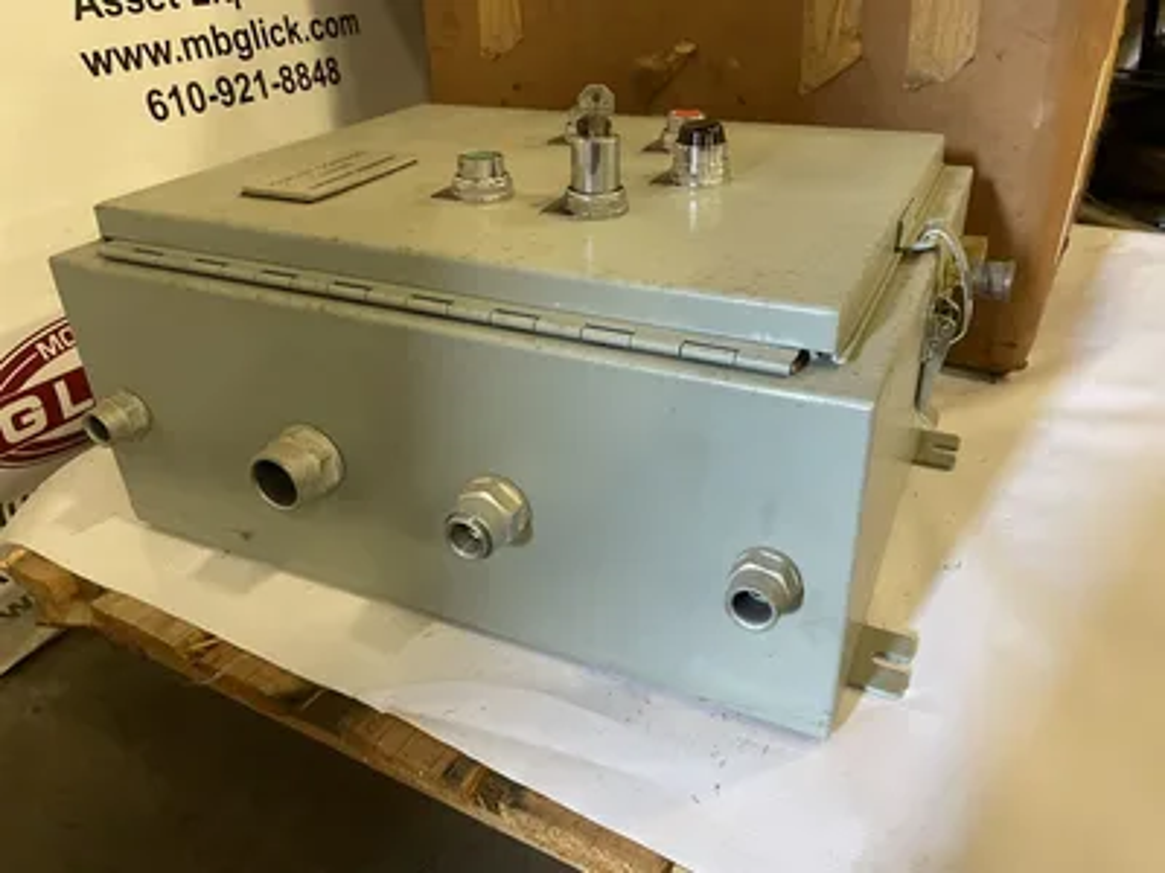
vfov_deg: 53.1
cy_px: 436
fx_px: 875
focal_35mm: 26
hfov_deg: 67.3
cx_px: 582
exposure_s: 1/60
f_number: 1.6
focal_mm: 4.2
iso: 400
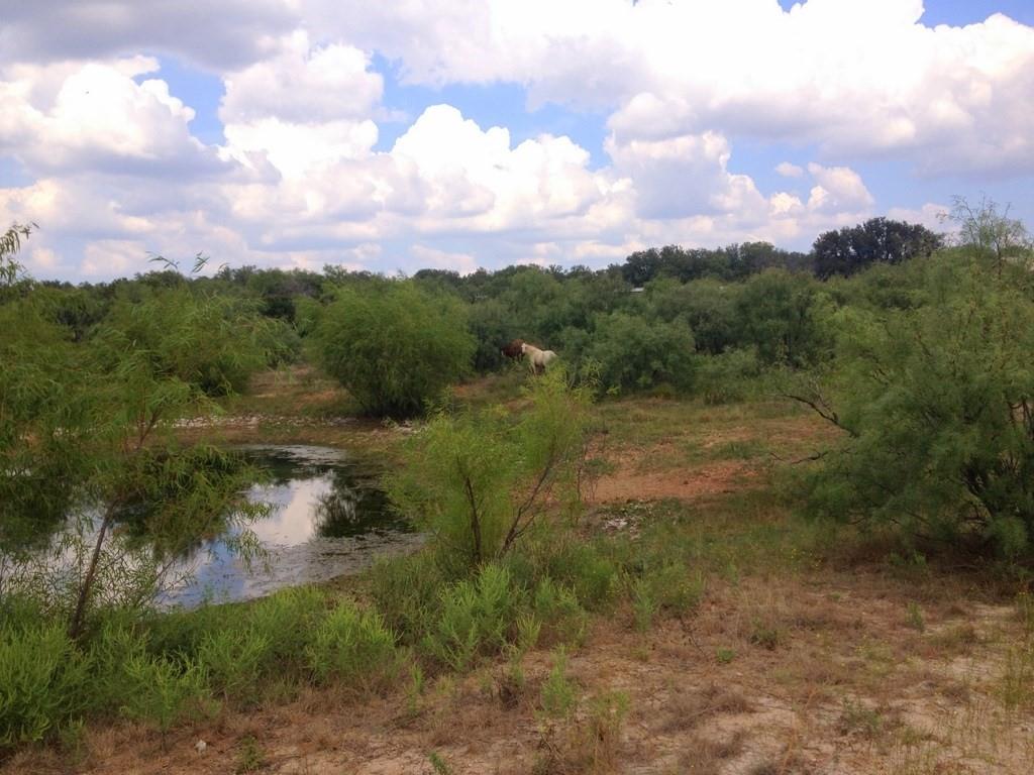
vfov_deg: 40.7
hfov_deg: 52.6
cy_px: 388
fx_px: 1045
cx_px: 517
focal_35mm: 35
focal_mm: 4.28
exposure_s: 1/1577
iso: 50
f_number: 2.4
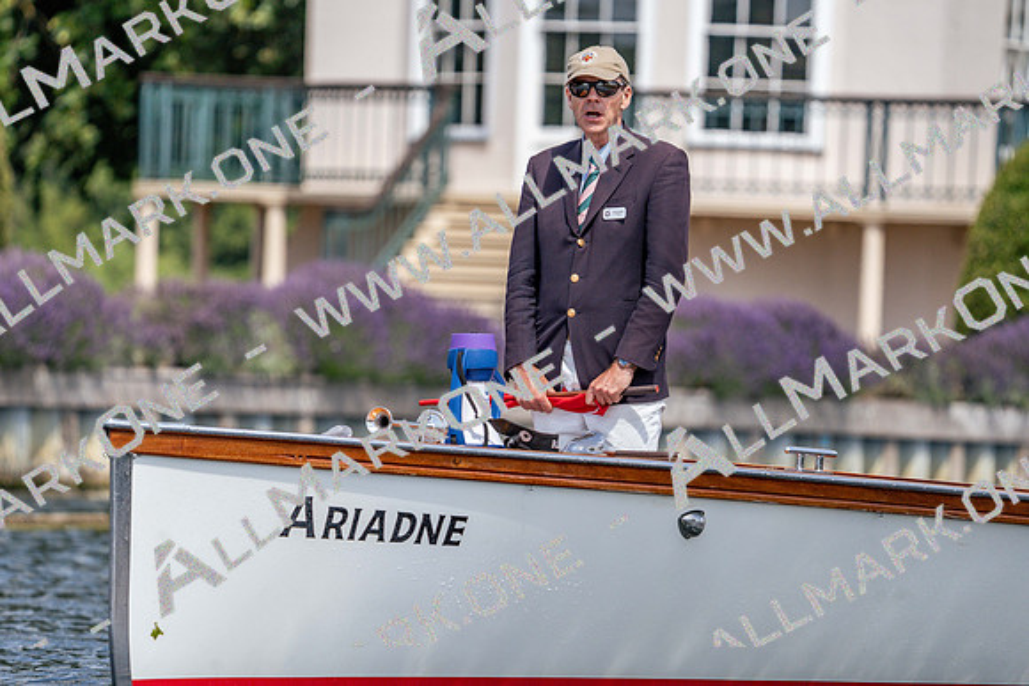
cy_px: 343
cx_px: 514
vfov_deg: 3.8
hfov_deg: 5.7
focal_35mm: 359
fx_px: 10263
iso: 320
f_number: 6.3
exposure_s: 1/2000
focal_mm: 359
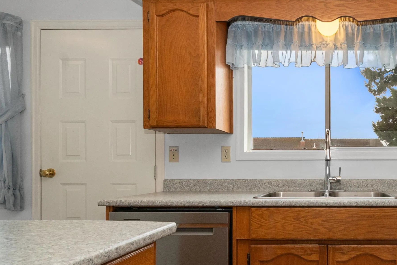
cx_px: 325
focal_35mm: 26
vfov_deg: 48.9
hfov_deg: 62.7
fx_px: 287
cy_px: 171
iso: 250
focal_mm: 10
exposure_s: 1/100
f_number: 9
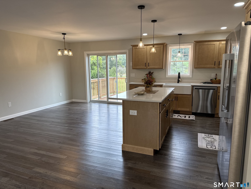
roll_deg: +0.5
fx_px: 174
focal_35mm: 24
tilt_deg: -8.4
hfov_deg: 71.6
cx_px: 126
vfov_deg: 56.8
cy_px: 94
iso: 80
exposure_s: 1/149
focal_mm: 6.76
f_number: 1.78
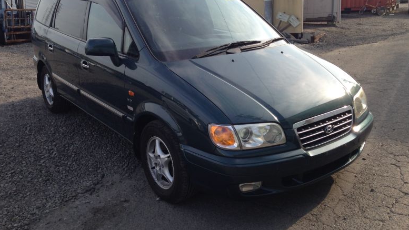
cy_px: 86
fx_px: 401
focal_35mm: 37
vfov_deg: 31.8
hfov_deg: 54.0
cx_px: 204
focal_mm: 4.12
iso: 50
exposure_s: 1/547
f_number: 2.4
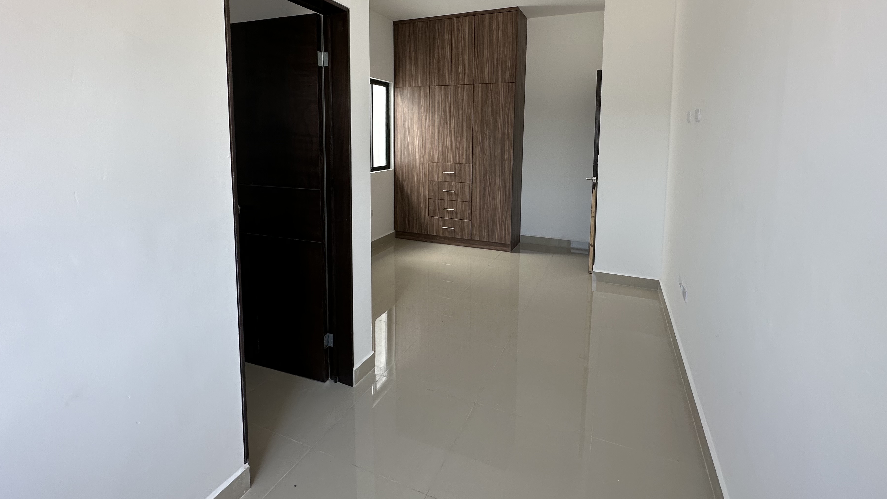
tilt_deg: -6.0
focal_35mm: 17
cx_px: 449
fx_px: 400
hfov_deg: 95.9
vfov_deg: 62.5
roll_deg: -0.3
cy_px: 172
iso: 100
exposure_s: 1/99
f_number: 2.2
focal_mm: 2.22
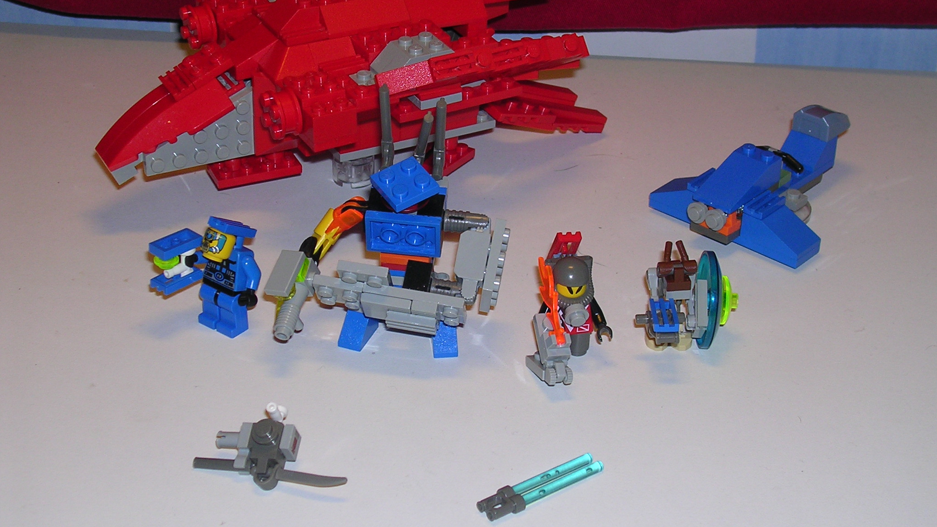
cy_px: 237
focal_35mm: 69
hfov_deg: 30.6
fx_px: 1714
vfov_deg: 17.5
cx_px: 471
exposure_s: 1/60.1
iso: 100
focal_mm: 9.6
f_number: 3.5
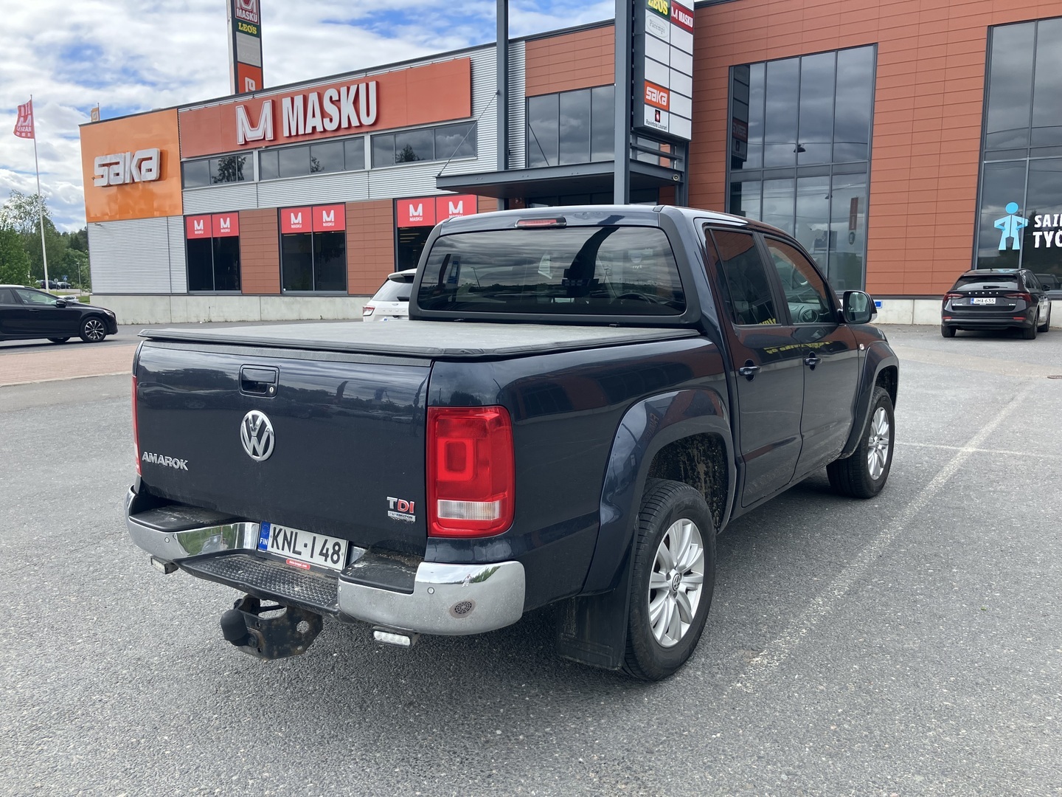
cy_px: 398
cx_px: 531
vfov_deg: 49.7
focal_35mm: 28
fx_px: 859
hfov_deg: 63.4
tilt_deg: -7.4
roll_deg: -0.9
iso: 32
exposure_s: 1/648
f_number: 1.8
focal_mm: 3.99
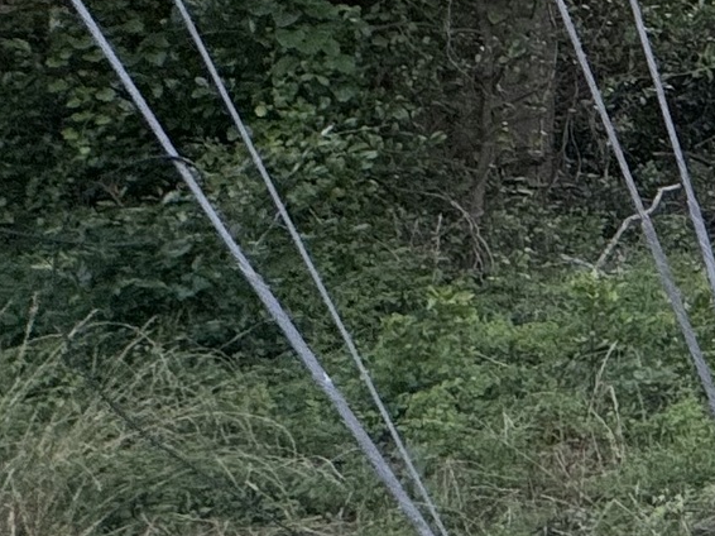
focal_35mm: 76
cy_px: -59
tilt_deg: +1.0
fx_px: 1569
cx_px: 1732
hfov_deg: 14.9
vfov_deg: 18.6
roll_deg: -2.6
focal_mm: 2.22
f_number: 2.2
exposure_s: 1/99
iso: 80
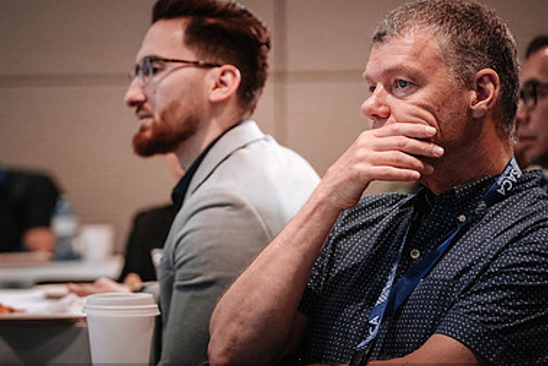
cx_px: 217
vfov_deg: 5.9
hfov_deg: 8.8
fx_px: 3563
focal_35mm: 234
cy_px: 213
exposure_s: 1/125
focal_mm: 102.2
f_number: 2.8
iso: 800
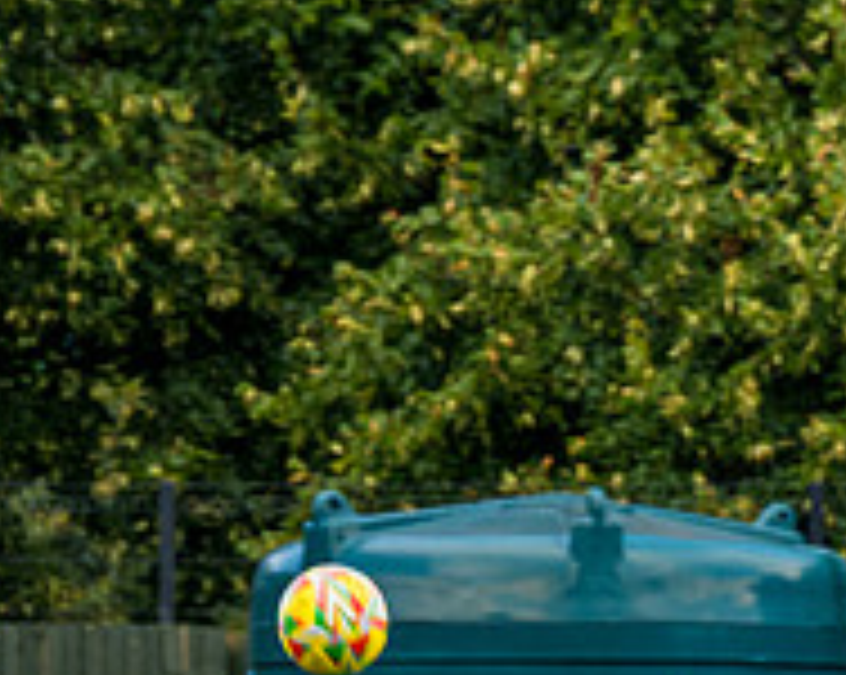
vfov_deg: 1.9
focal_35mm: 813
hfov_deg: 2.4
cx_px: -2
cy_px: 718
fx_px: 20335
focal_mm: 135
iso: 200
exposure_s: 1/400
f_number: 5
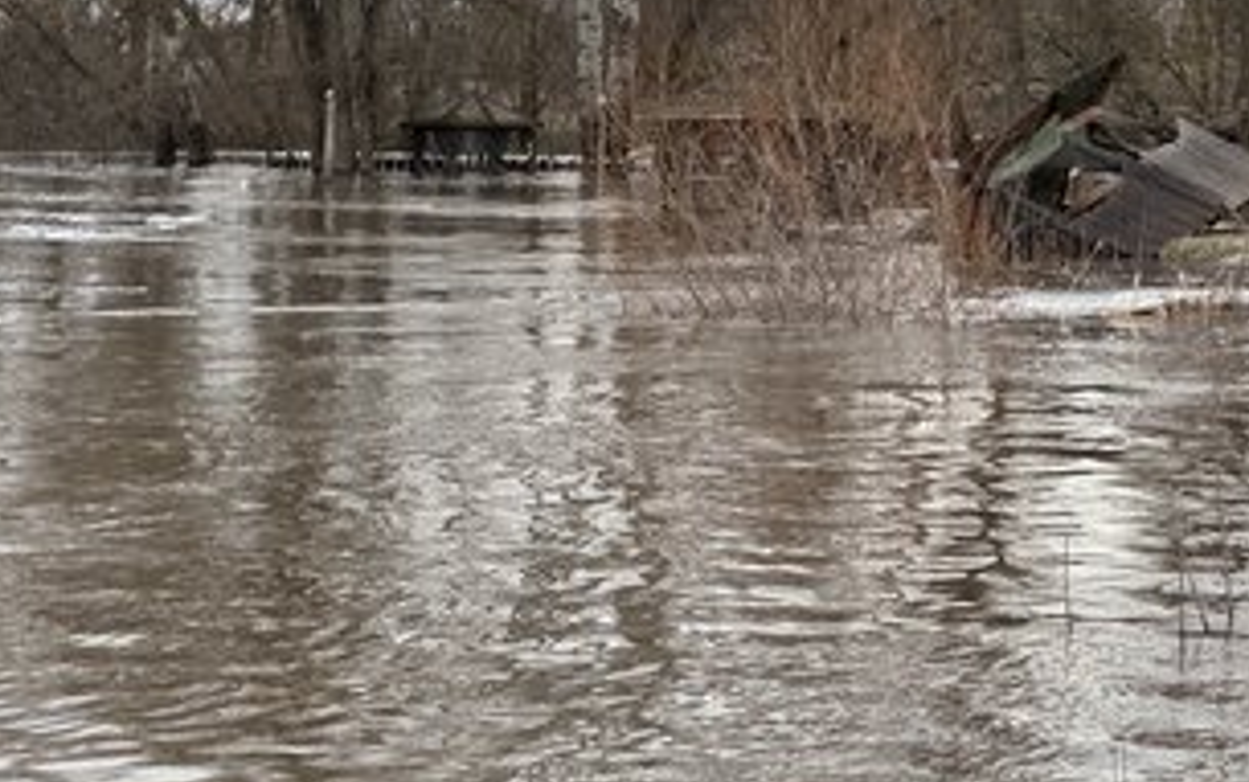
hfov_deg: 19.4
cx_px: 606
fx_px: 3644
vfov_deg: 12.2
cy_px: 250
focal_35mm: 107
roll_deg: -0.5
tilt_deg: -1.6
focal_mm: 9
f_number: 2.8
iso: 125
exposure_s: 1/99
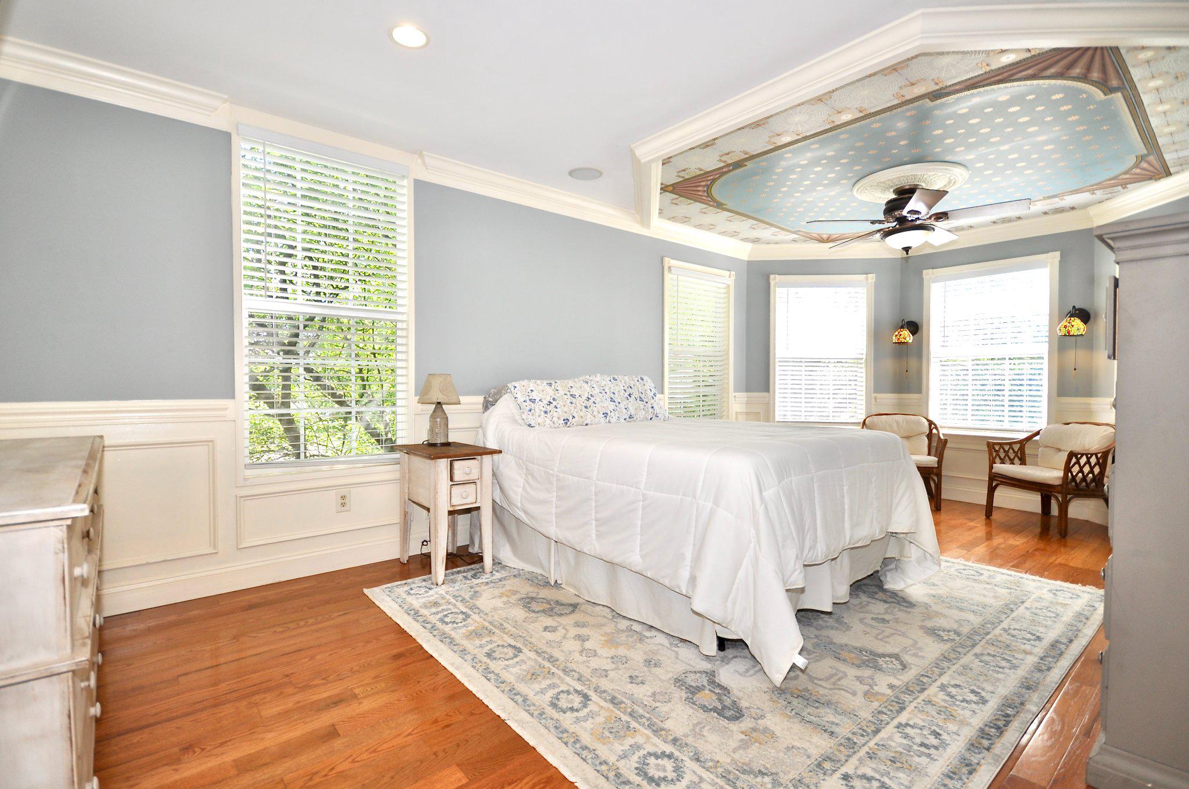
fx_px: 544
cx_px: 594
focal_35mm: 16
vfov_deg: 71.9
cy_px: 394
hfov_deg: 95.1
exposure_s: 1/60
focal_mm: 11
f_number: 4.2
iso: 100
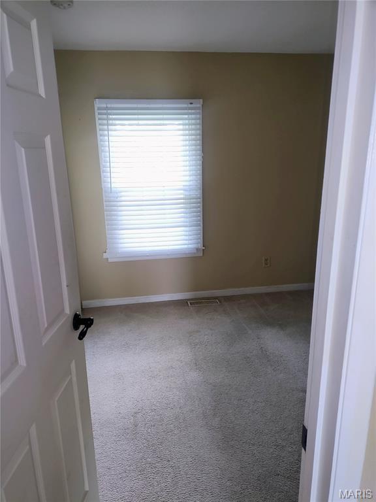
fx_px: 362
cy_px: 251
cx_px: 188
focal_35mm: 25
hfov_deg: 54.9
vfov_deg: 69.4
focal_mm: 4.71
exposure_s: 1/60
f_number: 1.7
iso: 675
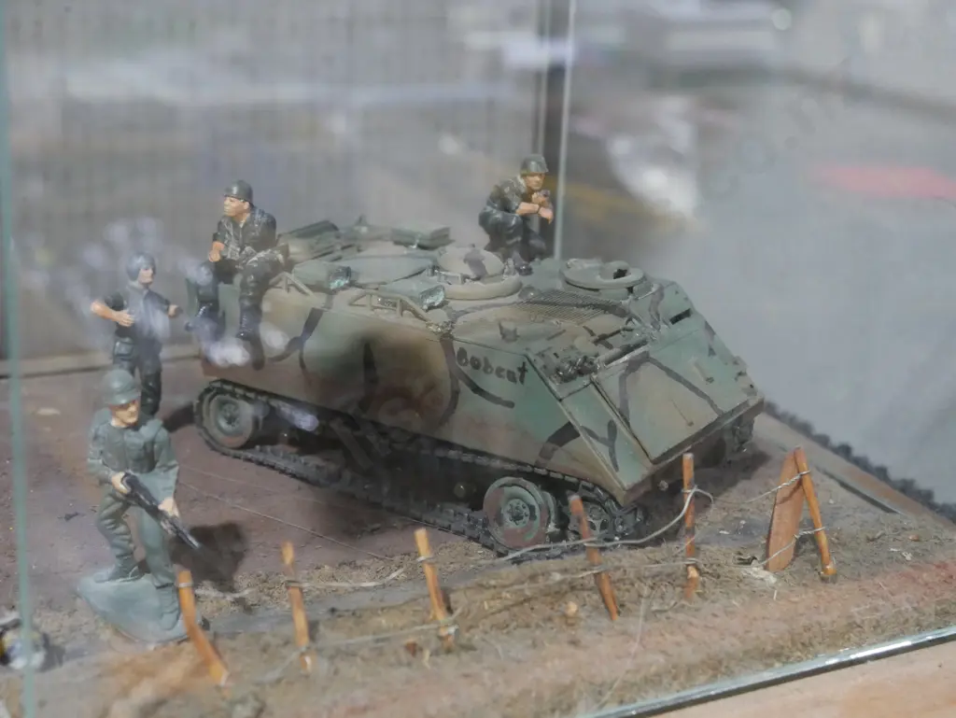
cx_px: 478
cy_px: 359
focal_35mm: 54
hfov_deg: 35.5
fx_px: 1492
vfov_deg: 27.1
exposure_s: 1/60
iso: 3200
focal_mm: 27
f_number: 5.3
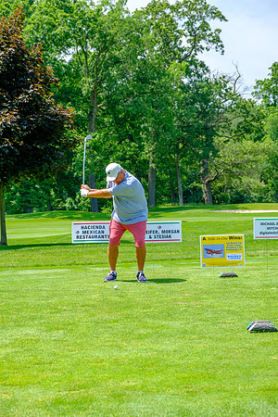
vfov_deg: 26.7
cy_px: 208
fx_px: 880
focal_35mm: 76
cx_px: 139
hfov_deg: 17.9
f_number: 5
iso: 200
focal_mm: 50.5
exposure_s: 1/500
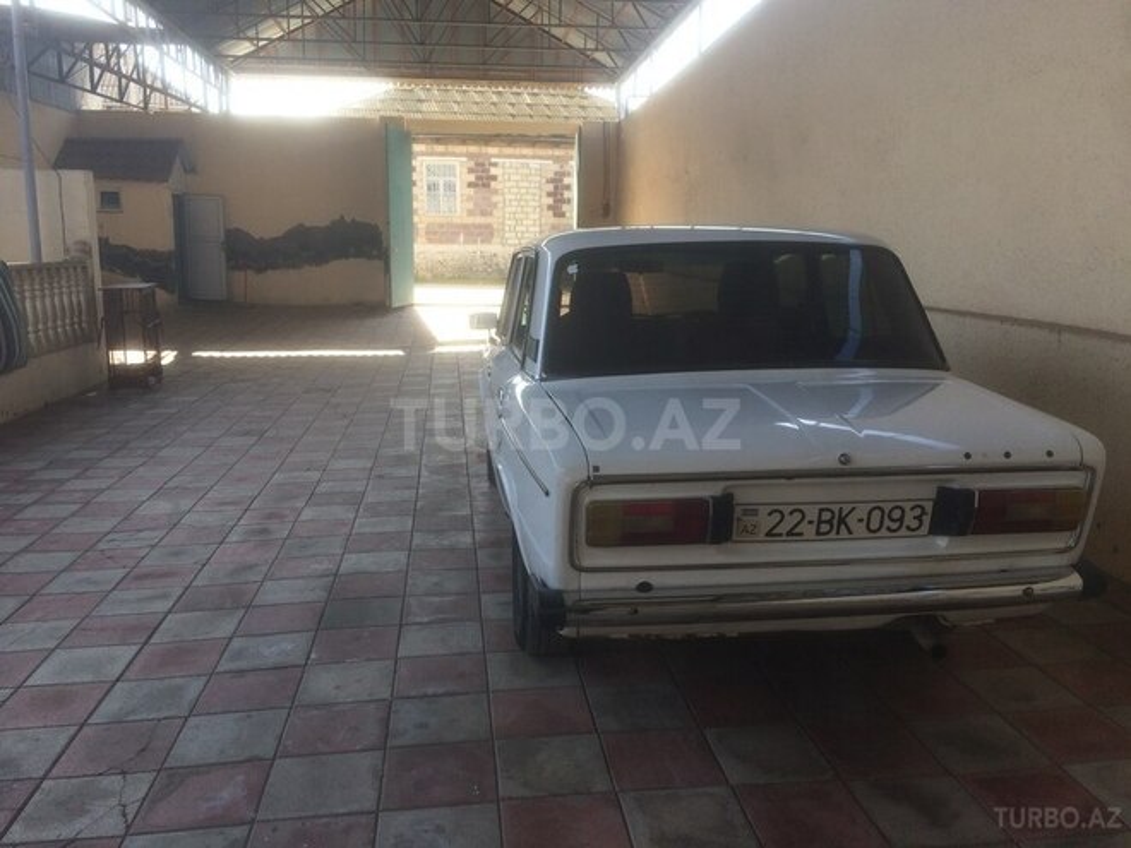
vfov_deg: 48.2
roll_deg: -1.9
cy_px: 424
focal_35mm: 29
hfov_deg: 61.7
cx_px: 566
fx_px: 948
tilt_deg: -11.6
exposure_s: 1/289
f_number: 2.2
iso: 32
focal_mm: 4.15
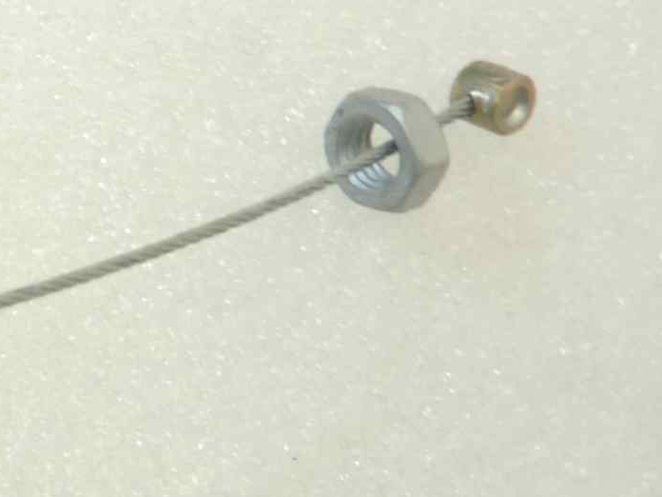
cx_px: -523
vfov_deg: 16.0
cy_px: 160
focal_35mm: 92
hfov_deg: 17.4
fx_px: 1759
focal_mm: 4.1
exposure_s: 1/20
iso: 80
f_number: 3.3
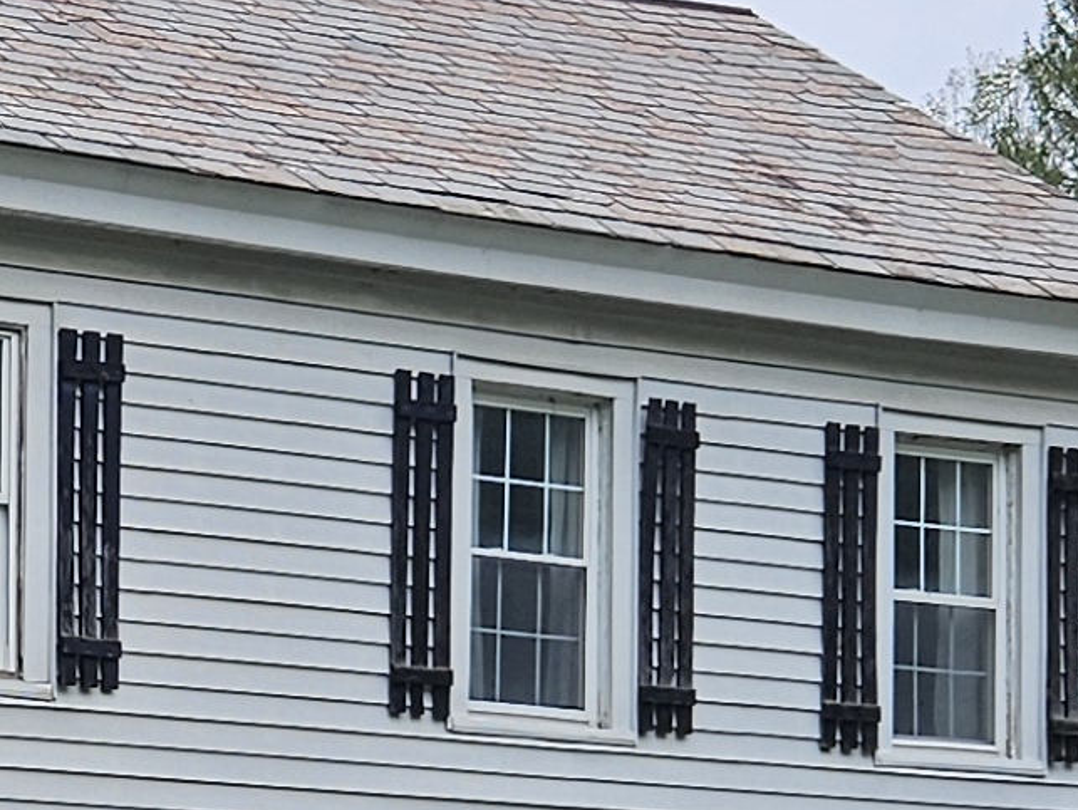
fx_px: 4456
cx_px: -174
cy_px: 860
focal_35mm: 143
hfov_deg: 13.5
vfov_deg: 10.3
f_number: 1.8
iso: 25
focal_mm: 5.4
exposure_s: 1/1433
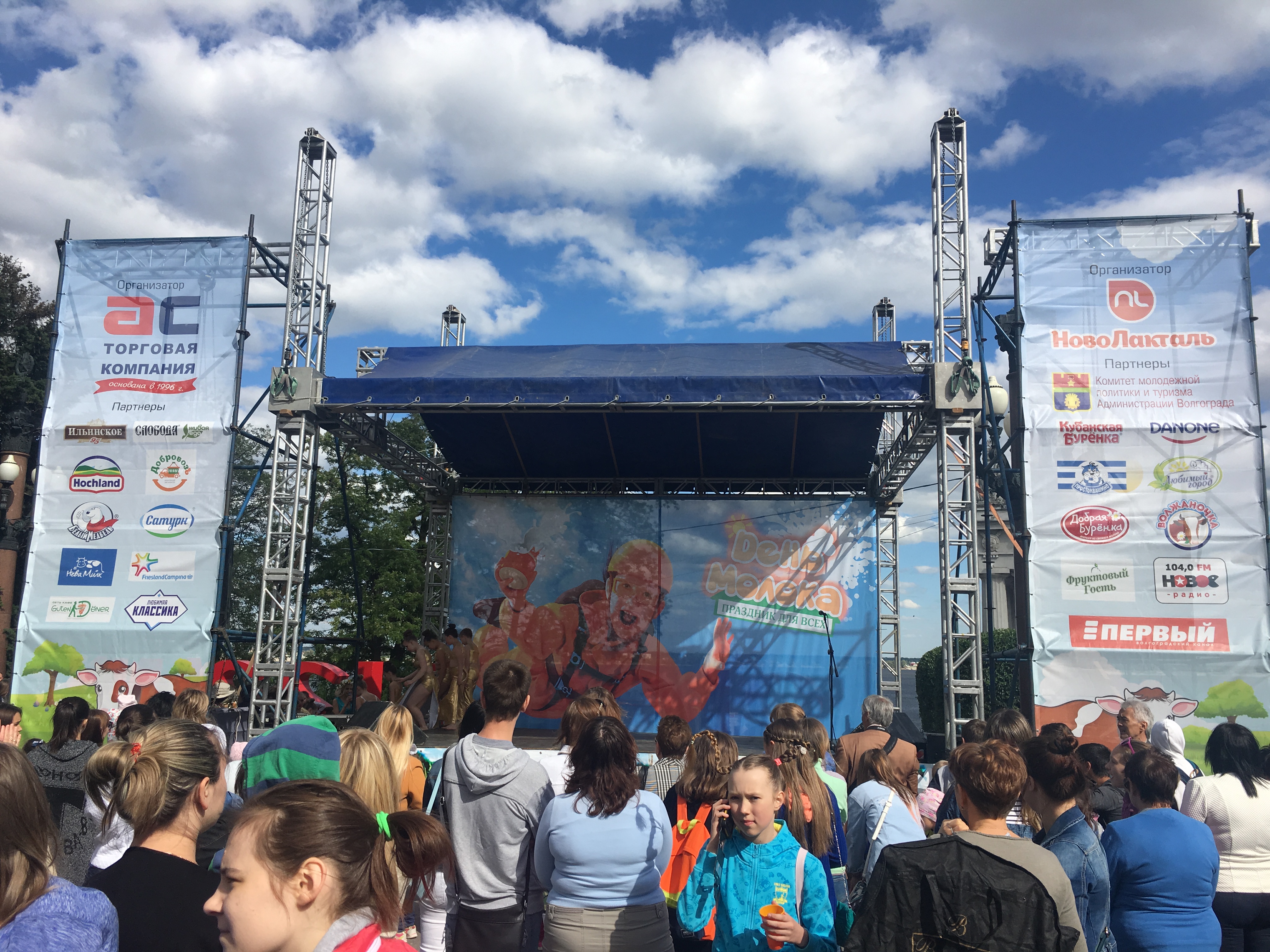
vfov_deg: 48.2
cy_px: 476
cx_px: 635
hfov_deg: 61.7
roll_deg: -1.1
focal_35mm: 29
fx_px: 1064
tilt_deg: +9.5
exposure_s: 1/1748
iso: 25
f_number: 2.2
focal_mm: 4.15
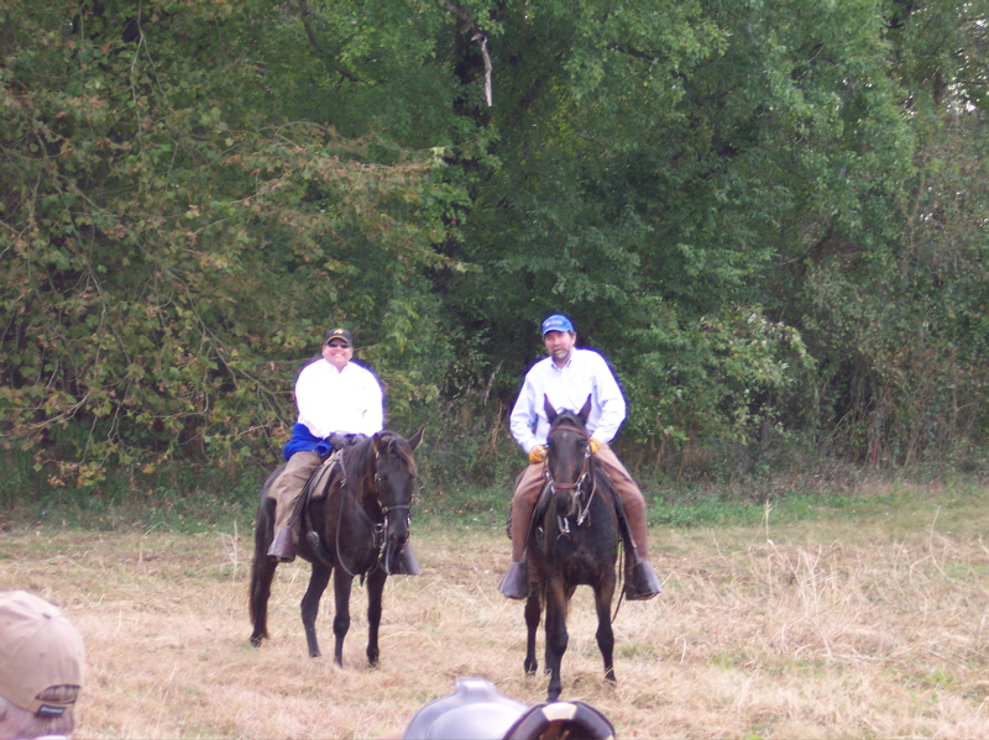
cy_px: 370
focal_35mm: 114
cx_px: 494
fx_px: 3255
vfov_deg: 13.0
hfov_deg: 17.3
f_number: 4.8
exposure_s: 1/90
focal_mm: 24
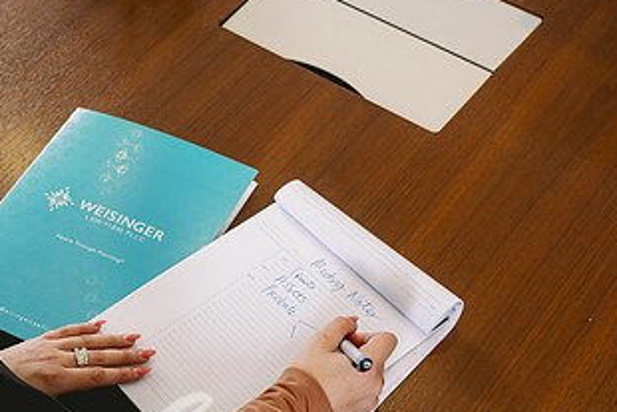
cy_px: 280
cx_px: 98
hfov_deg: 27.7
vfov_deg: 19.1
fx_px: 1217
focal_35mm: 71
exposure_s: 1/160
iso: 1000
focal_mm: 38
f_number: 7.1
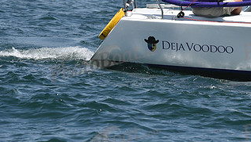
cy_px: 9
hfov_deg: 5.6
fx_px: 2551
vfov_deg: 3.2
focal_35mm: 383
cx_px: 203
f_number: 7.1
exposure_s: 1/1600
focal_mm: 200
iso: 320
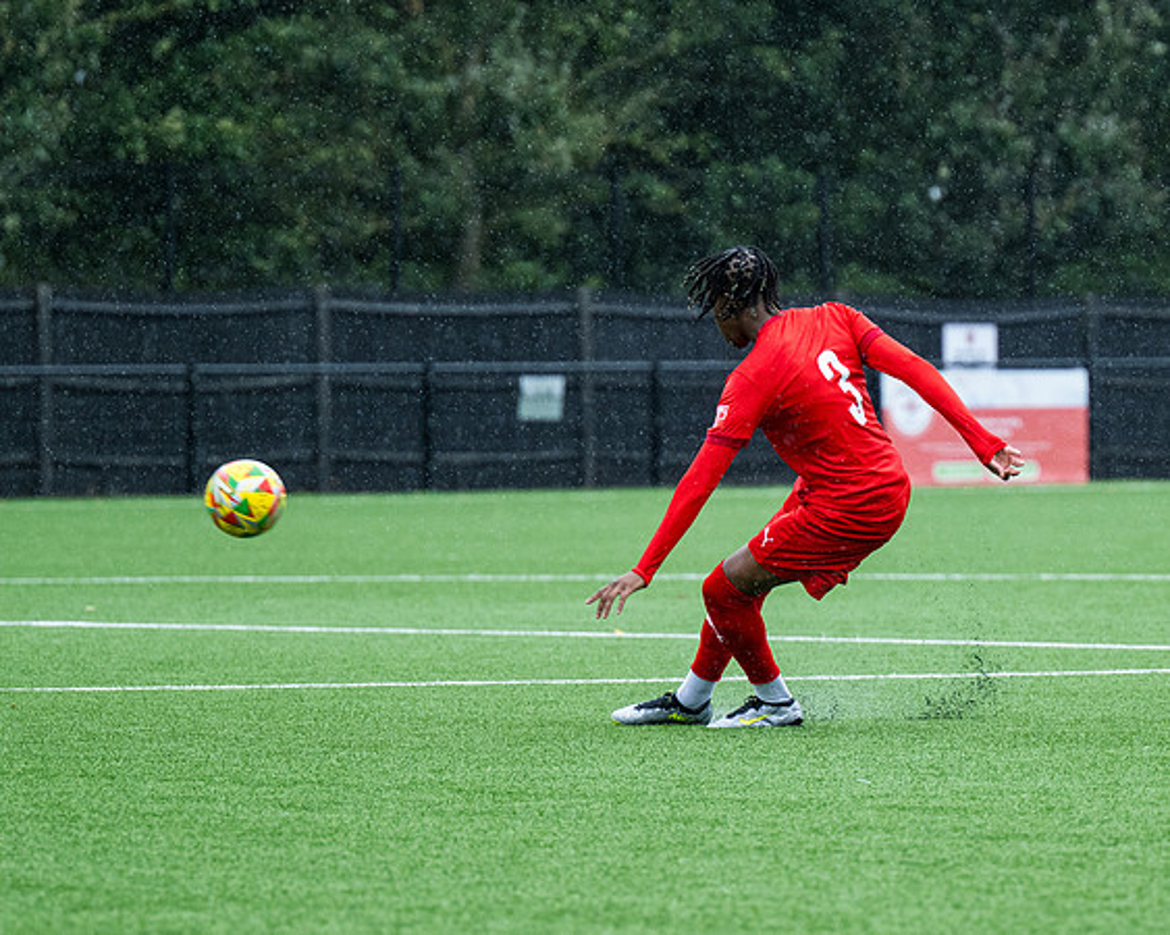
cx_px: 960
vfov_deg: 5.1
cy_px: 473
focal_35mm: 303
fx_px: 10478
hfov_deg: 6.4
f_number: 4
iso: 800
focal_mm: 170
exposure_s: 1/1250
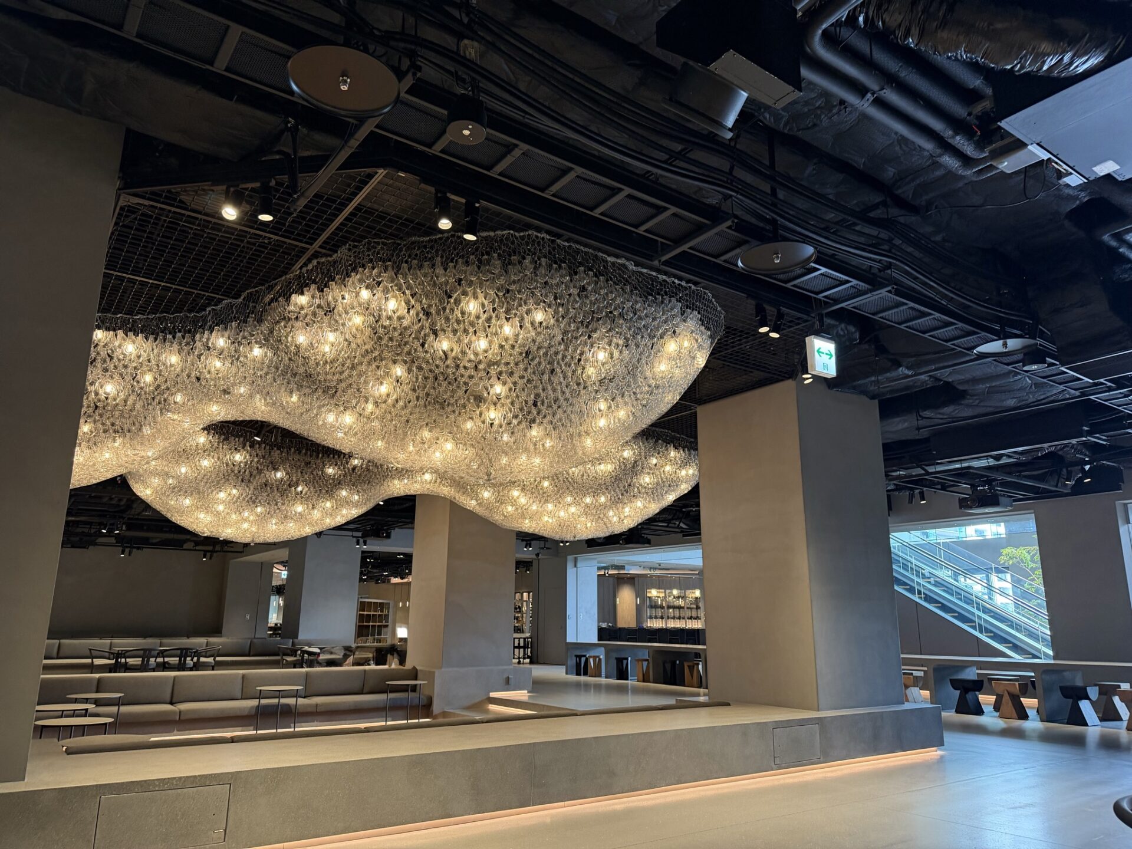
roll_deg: -0.5
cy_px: 424
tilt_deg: +13.7
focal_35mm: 24
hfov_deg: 71.6
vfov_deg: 56.8
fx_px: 785
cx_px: 566
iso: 320
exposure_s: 1/60
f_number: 1.78
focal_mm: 6.76
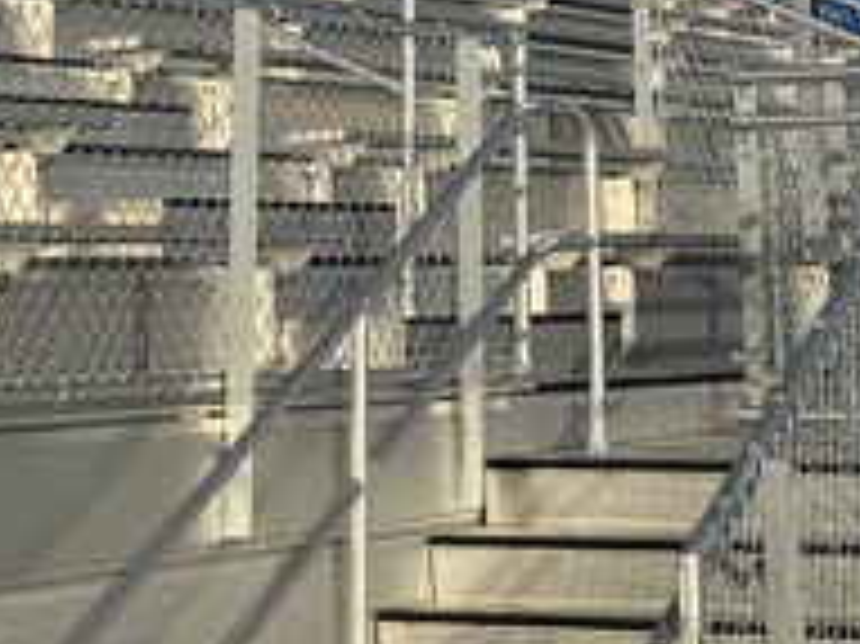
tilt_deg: +15.8
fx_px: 3203
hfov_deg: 15.3
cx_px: 486
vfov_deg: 10.6
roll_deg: +1.0
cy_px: -603
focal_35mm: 129
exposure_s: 1/4608
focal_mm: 6.76
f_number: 1.78
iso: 80
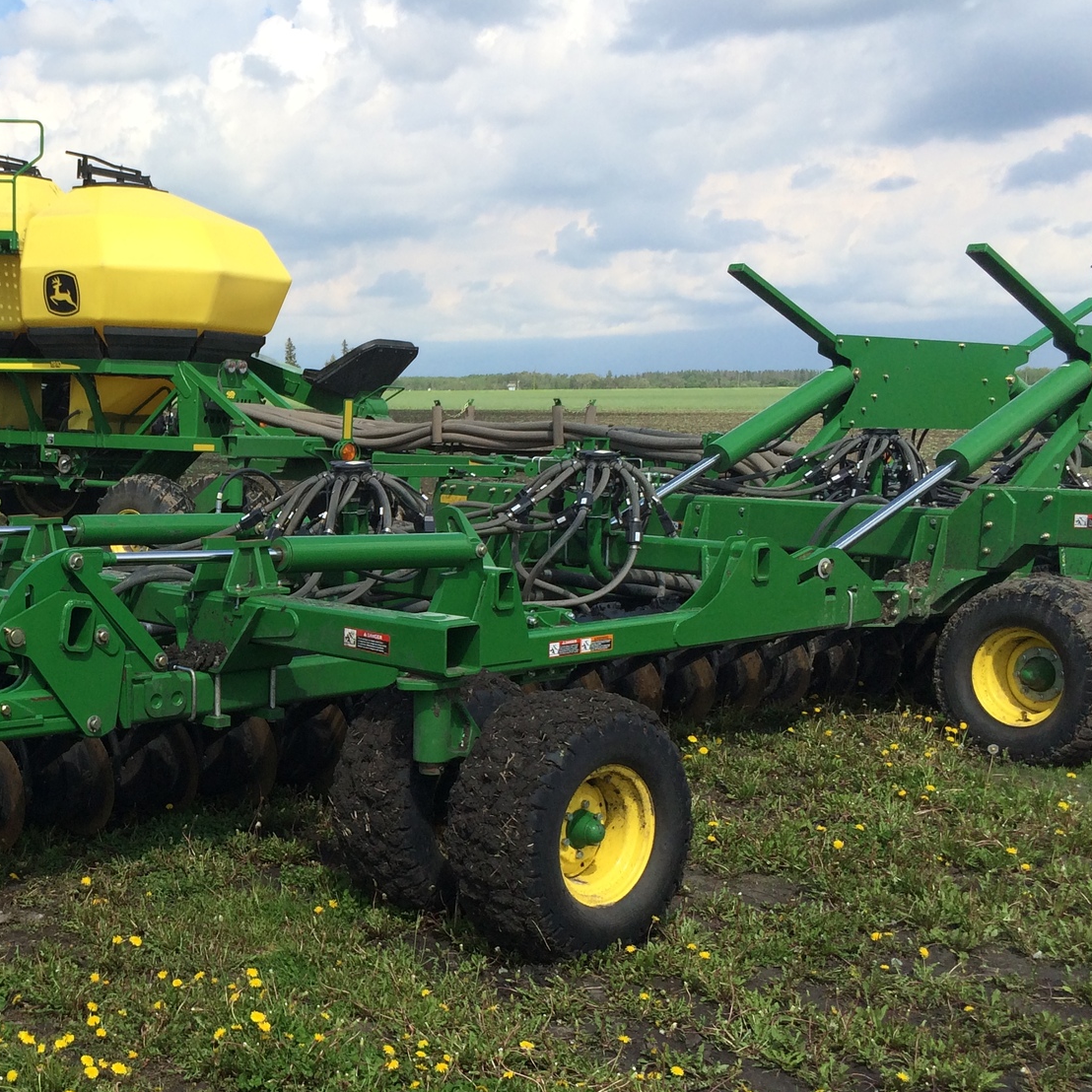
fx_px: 1749
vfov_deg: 34.7
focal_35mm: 49
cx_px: 152
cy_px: 595
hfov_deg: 33.2
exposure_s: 1/2053
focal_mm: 4.12
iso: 32
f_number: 2.2
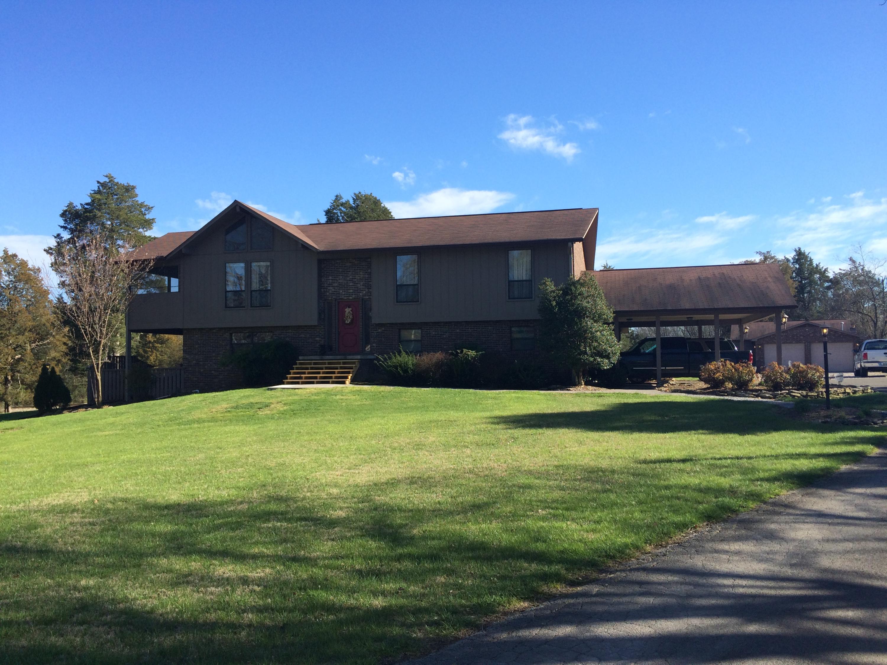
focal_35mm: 29
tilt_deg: +1.6
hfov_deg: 61.7
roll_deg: +1.9
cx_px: 444
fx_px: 743
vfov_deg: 48.2
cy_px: 332
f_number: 2.2
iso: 32
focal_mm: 4.15
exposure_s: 1/1026
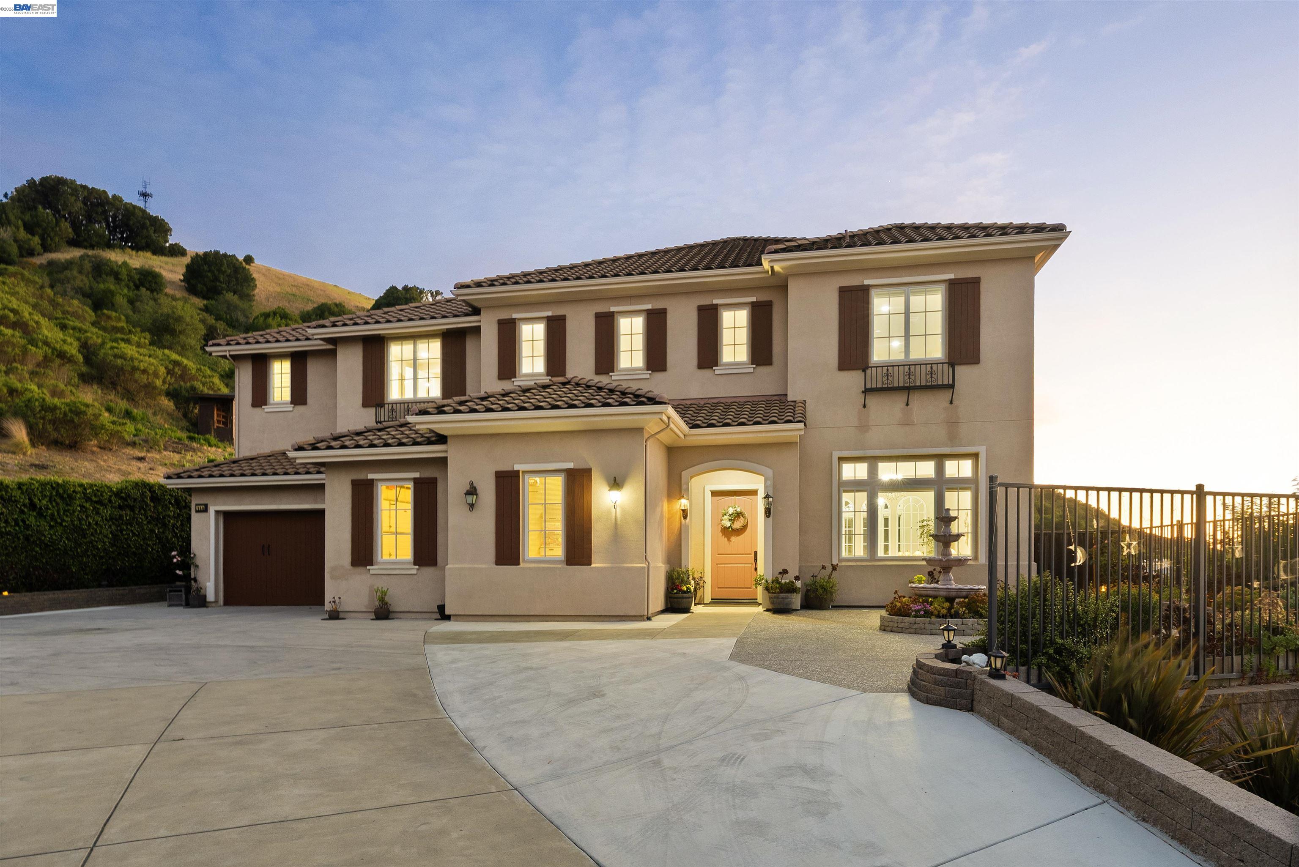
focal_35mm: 21
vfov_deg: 59.5
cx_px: 650
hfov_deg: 81.2
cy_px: 434
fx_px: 758
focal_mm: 21
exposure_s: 2
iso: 640
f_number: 8
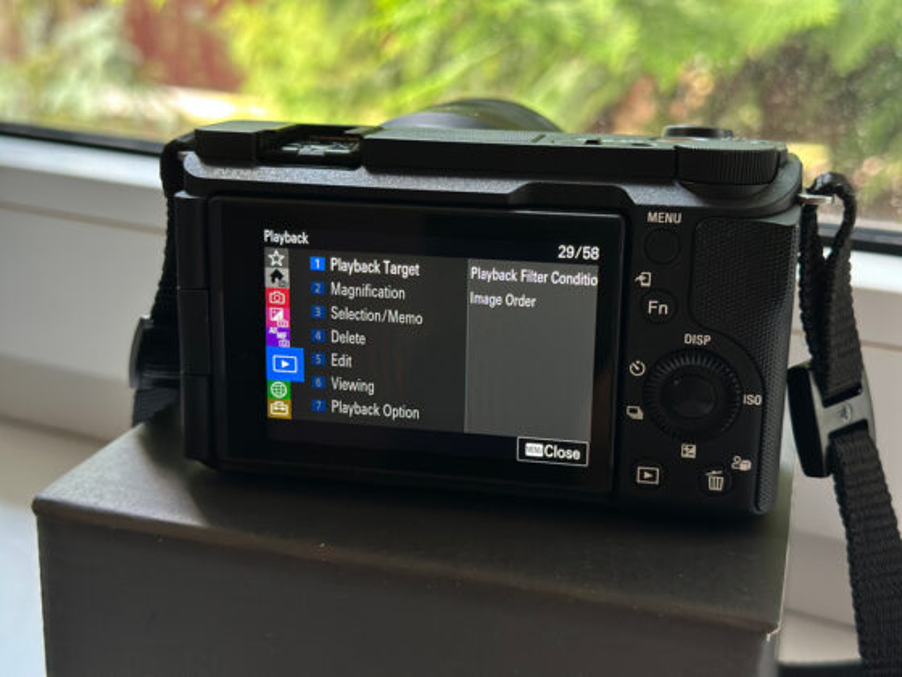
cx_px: 451
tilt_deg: -16.8
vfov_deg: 30.3
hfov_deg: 39.7
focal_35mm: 48
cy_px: 338
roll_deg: -2.1
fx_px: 1251
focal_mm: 6.86
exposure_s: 1/56
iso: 400
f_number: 1.78
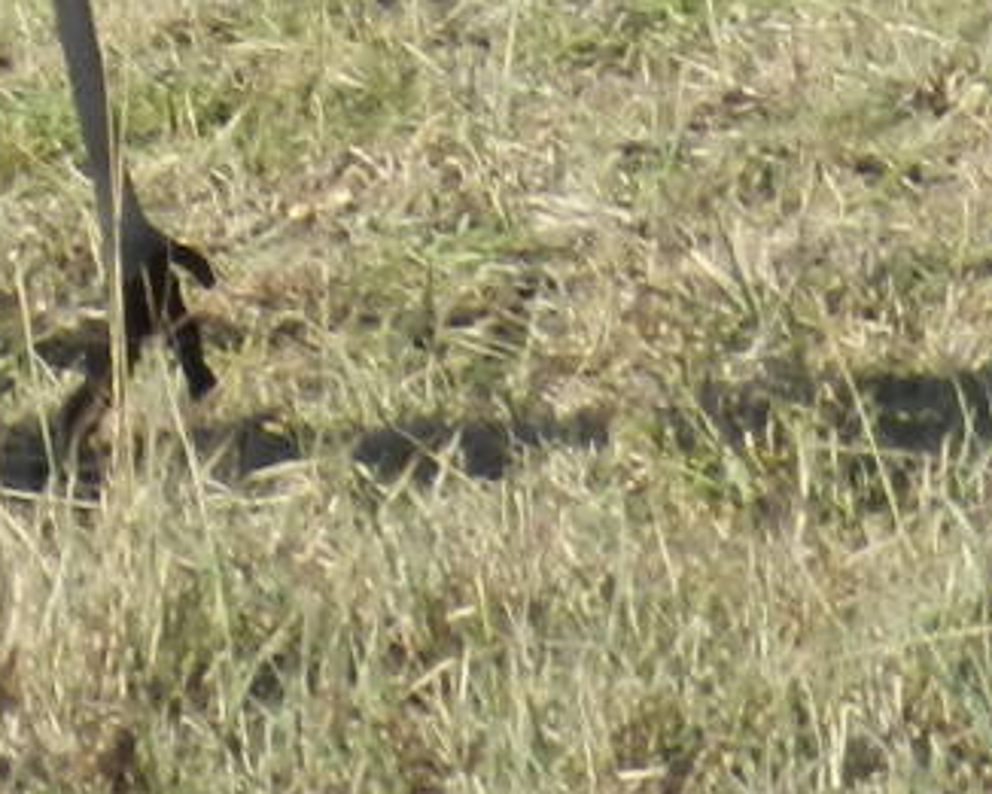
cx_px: -1741
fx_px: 34390
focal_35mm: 1171
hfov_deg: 1.6
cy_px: -1053
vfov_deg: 1.3
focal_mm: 34
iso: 160
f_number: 5.5
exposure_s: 1/500
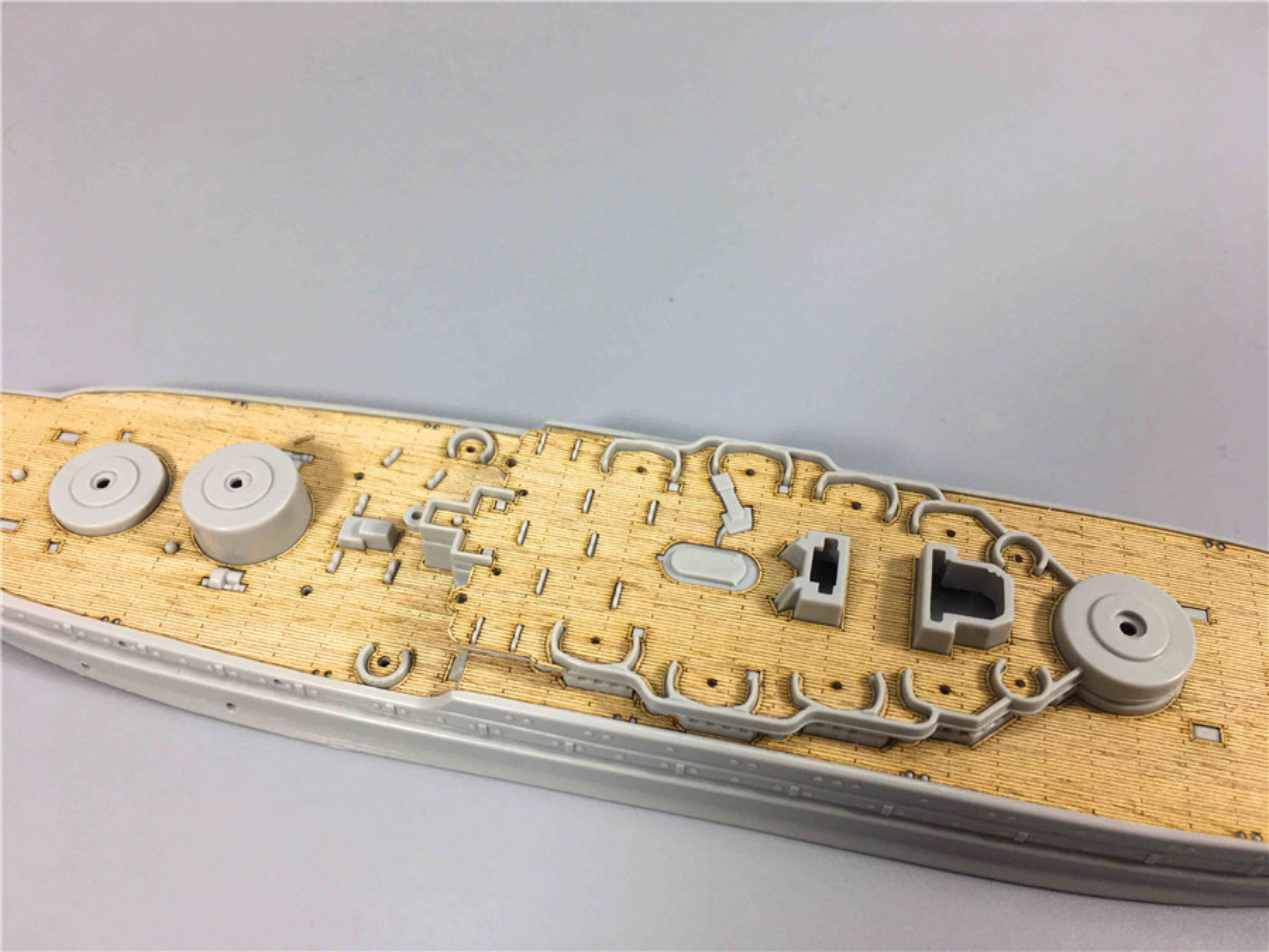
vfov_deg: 48.2
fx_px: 1063
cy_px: 476
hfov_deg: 61.7
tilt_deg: -51.8
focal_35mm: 29
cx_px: 634
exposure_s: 1/100
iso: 40
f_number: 2.2
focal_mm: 4.15
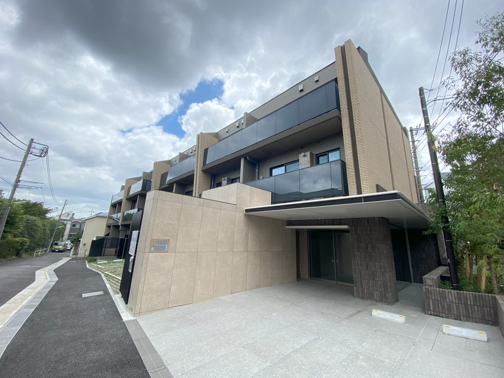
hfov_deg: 106.2
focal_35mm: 13
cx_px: 252
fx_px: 189
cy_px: 189
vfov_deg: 89.9
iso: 20
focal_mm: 1.54
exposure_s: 1/749
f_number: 2.4
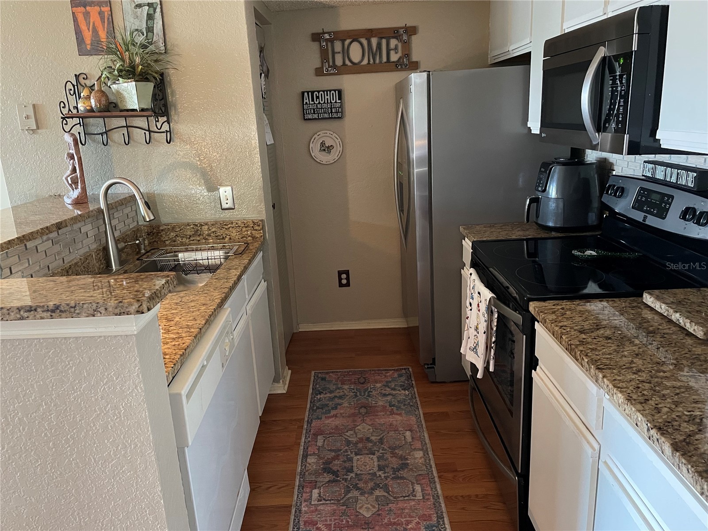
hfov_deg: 67.3
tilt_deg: -15.8
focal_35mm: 26
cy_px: 266
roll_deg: +2.9
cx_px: 354
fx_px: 532
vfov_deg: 53.1
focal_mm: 4.2
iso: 640
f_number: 1.6
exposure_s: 1/30
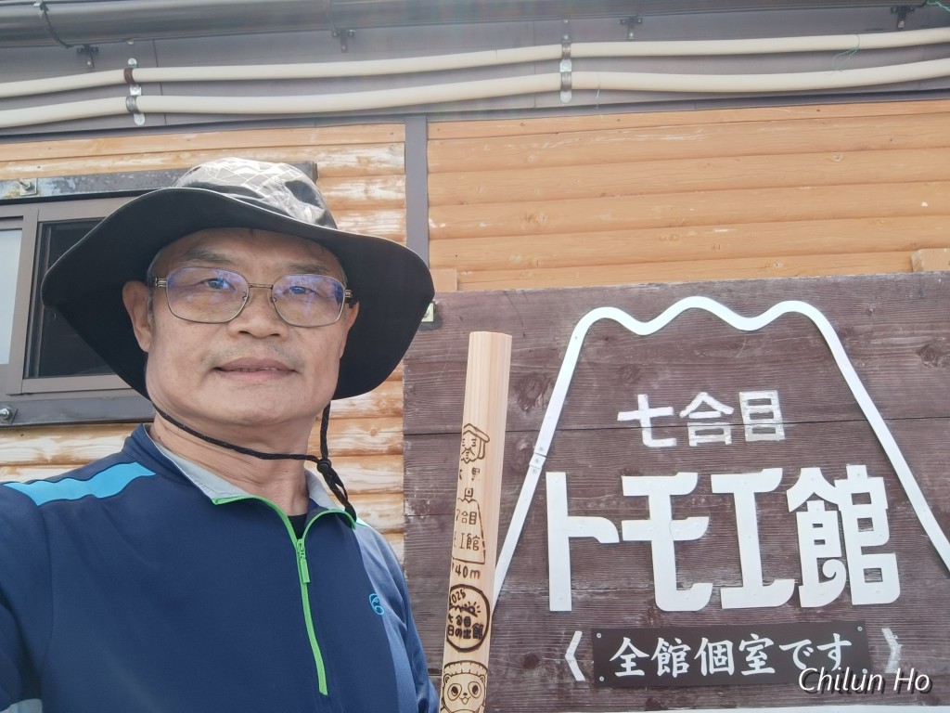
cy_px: 356
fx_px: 659
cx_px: 475
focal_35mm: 24
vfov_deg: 56.8
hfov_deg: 71.6
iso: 61
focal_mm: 3.24
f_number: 2.45
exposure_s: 1/1208
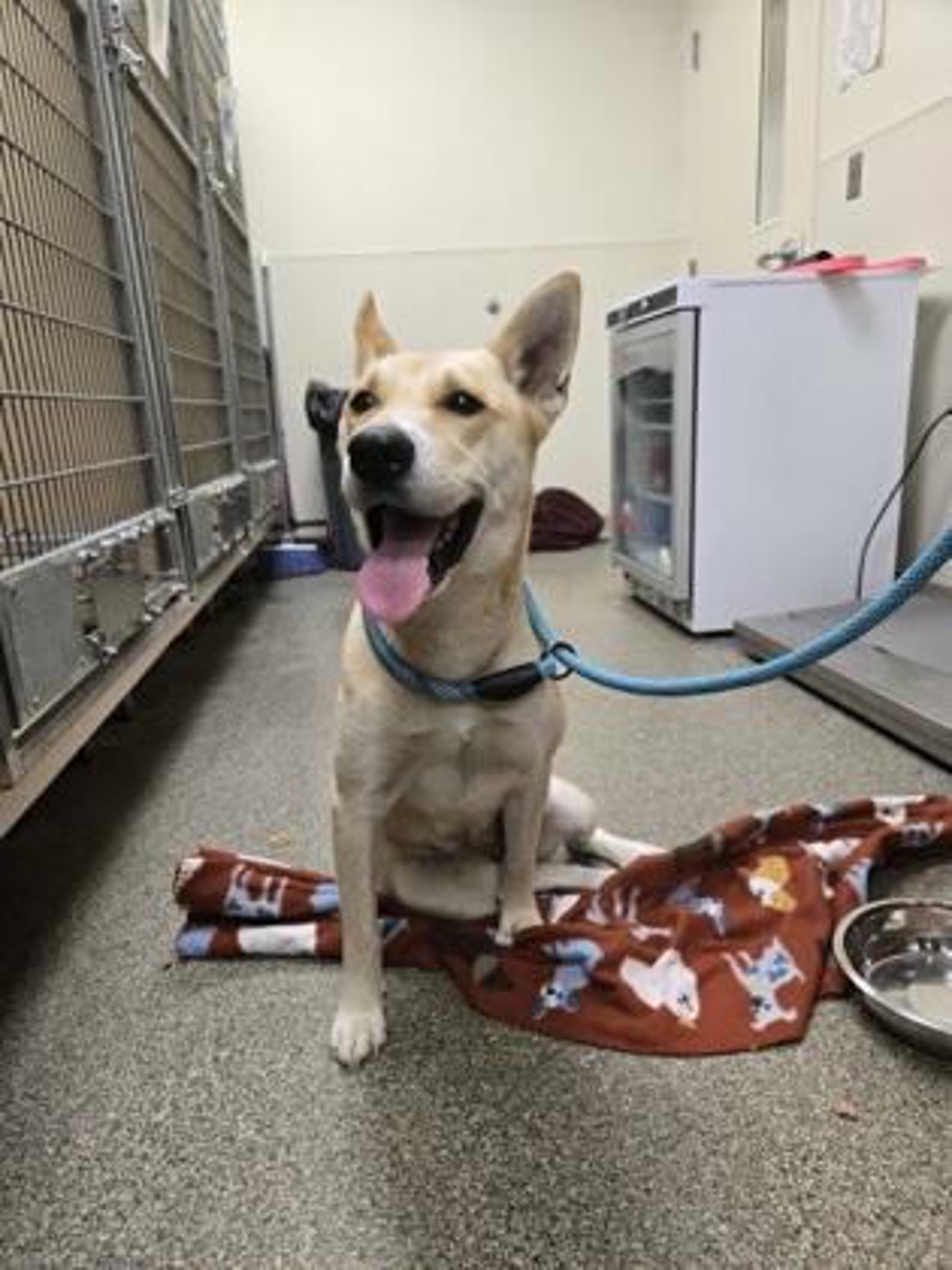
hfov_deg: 58.9
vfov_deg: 73.9
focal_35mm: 23
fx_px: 843
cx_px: 476
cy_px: 635
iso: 250
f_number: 1.8
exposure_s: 1/120
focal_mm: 5.4
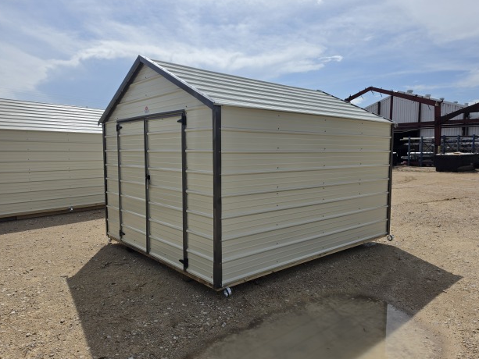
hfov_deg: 71.6
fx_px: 332
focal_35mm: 24
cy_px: 185
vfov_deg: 56.8
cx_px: 238
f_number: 1.4
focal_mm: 6.5
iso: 40
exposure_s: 1/7939
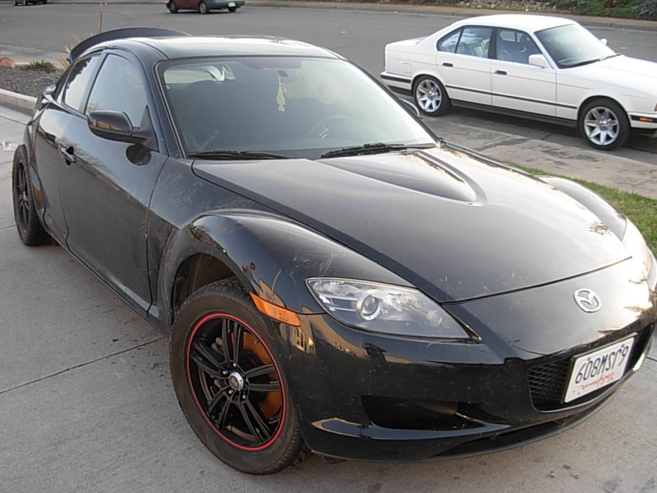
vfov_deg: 37.7
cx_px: 328
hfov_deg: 49.0
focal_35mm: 38
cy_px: 246
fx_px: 721
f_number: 2.9
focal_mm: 6.3
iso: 79
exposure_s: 1/80.6
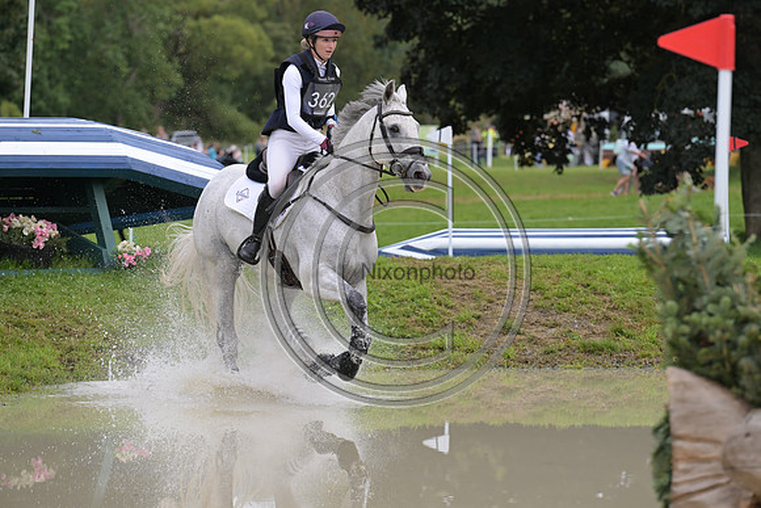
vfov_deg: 6.9
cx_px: 380
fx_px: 4229
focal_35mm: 200
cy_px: 254
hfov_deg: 10.3
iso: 720
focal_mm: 200
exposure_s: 1/1250
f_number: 5.6
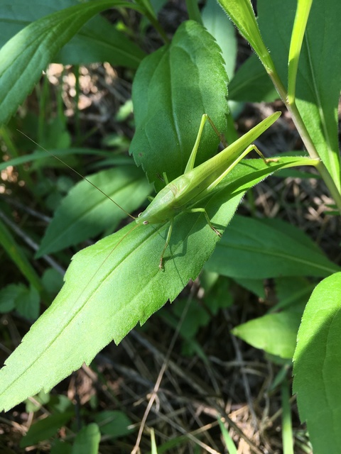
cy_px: 227
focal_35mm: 29
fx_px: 381
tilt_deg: -51.3
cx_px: 170
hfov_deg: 48.2
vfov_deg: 61.7
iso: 25
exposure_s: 1/320
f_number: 2.2
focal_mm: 4.15
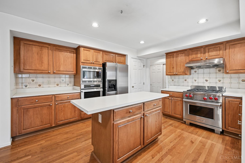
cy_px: 82
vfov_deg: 77.3
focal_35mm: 15
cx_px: 122
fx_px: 102
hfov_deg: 100.4
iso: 400
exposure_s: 1/5
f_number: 8
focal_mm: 15
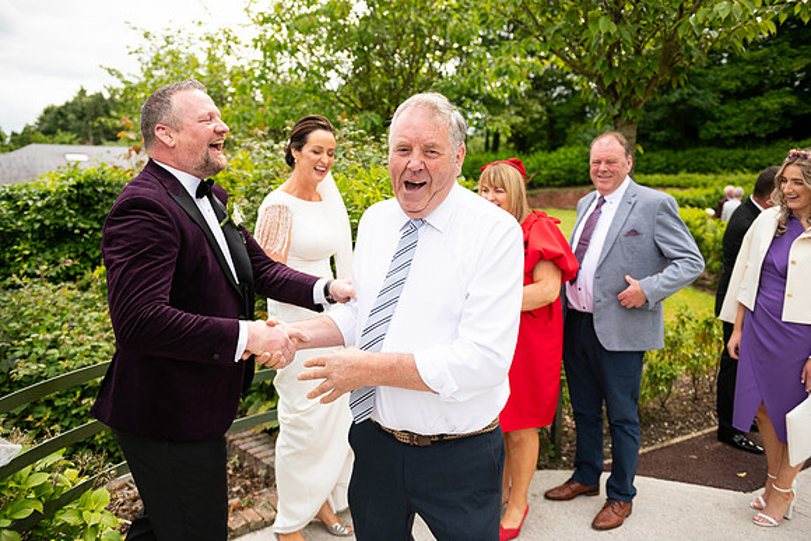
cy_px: 270
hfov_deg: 63.6
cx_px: 406
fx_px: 653
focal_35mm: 29
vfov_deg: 45.0
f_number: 3.5
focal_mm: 29
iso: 250
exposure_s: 1/2000
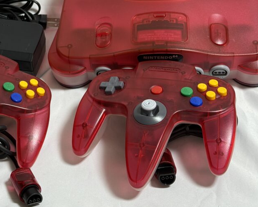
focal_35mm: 77
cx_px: 91
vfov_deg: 19.8
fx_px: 588
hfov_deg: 24.7
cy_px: 59
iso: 100
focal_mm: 6.76
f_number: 1.78
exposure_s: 1/59
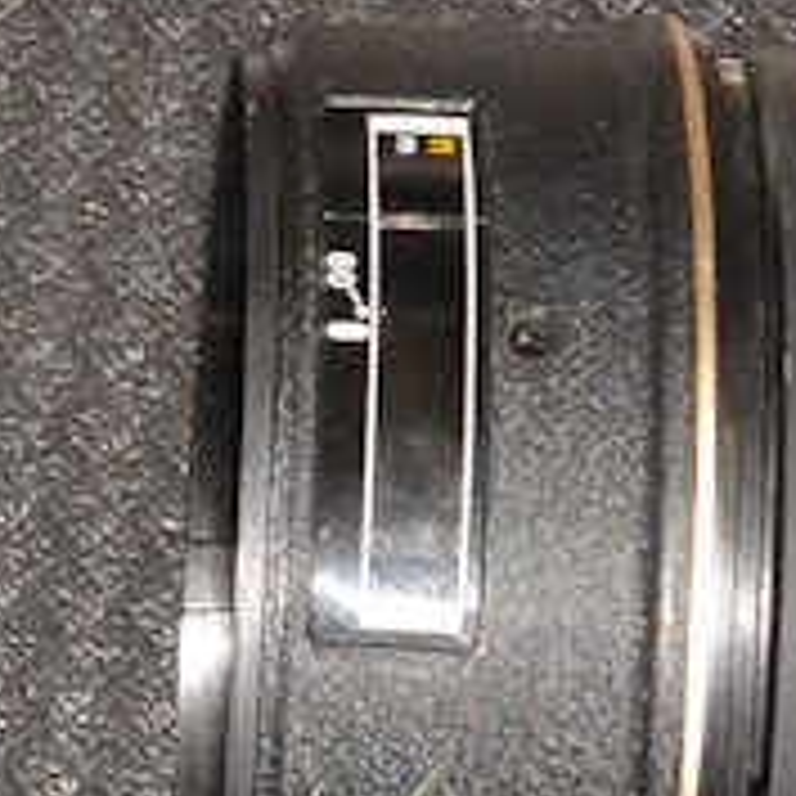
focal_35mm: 241
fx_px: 6270
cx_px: -1115
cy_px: 830
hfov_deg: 6.9
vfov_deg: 7.2
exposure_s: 1/60
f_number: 16
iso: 800
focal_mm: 18.2
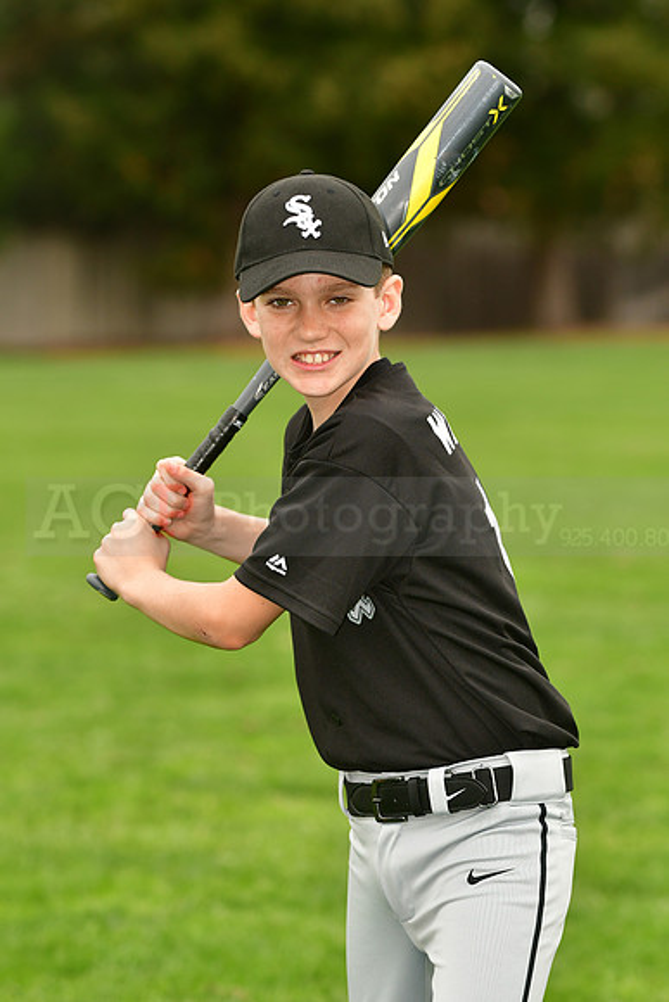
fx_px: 5641
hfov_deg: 6.8
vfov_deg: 10.2
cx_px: 334
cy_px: 501
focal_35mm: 202
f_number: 4
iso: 320
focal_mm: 135
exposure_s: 1/1000
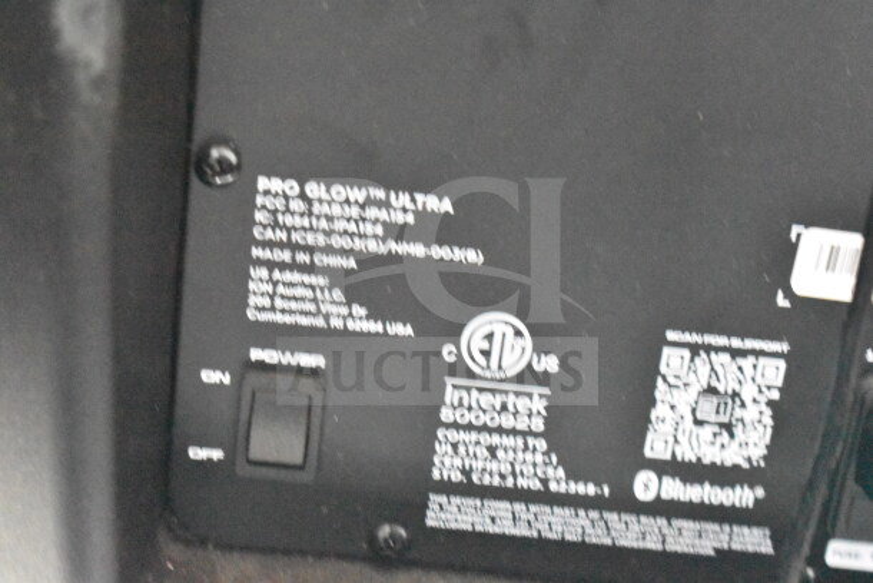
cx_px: 436
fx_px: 2001
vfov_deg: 16.6
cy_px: 292
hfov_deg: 24.6
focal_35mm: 82
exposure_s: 1/30
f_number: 5.6
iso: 25600
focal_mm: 55
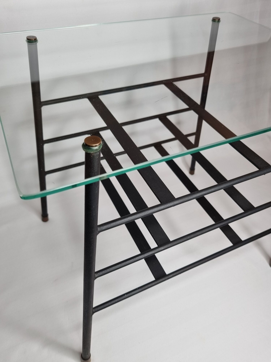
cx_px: 136
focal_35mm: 26
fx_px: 271
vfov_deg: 67.3
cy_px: 181
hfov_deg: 53.1
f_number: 1.8
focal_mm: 5.4
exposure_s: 1/112
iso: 50
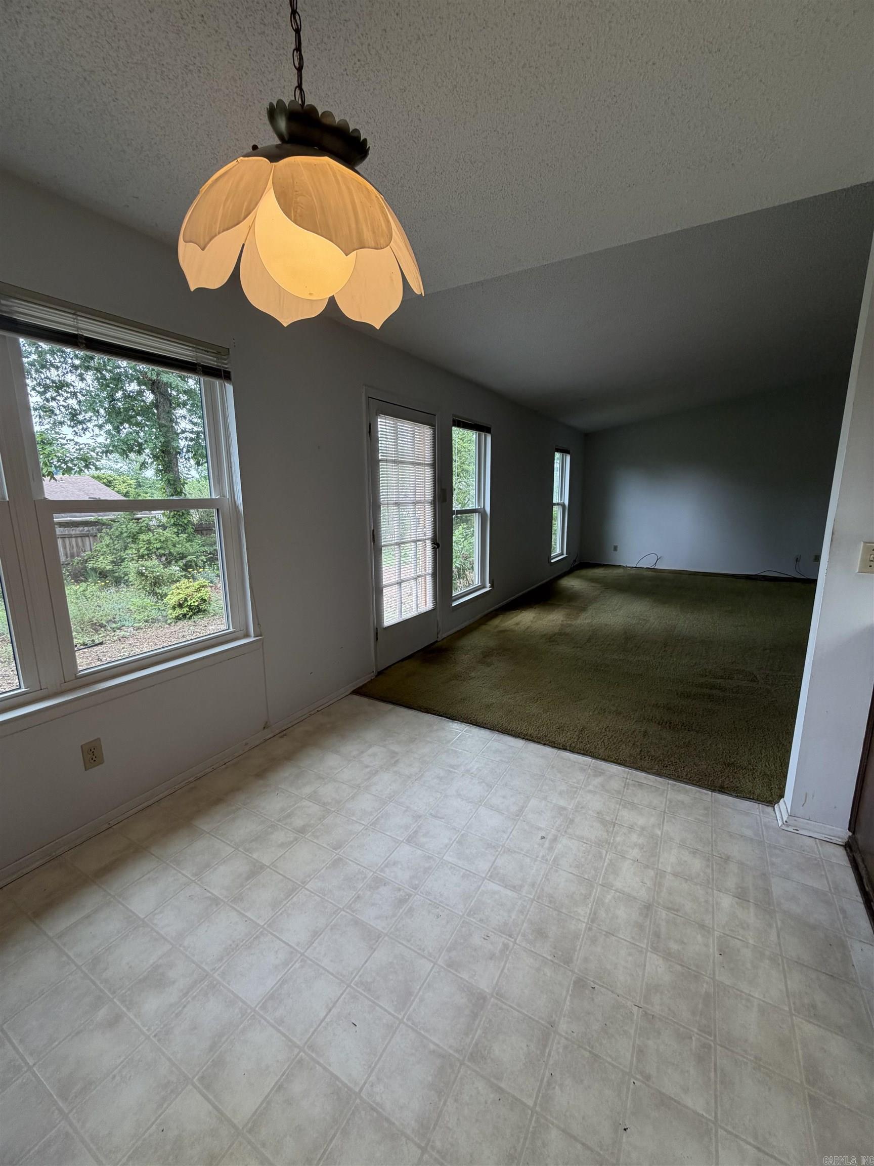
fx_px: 471
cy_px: 583
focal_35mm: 14
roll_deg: +0.8
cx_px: 437
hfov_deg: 85.7
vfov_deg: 102.1
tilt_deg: -11.0
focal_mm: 2.22
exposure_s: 1/120
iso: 125
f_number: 2.2
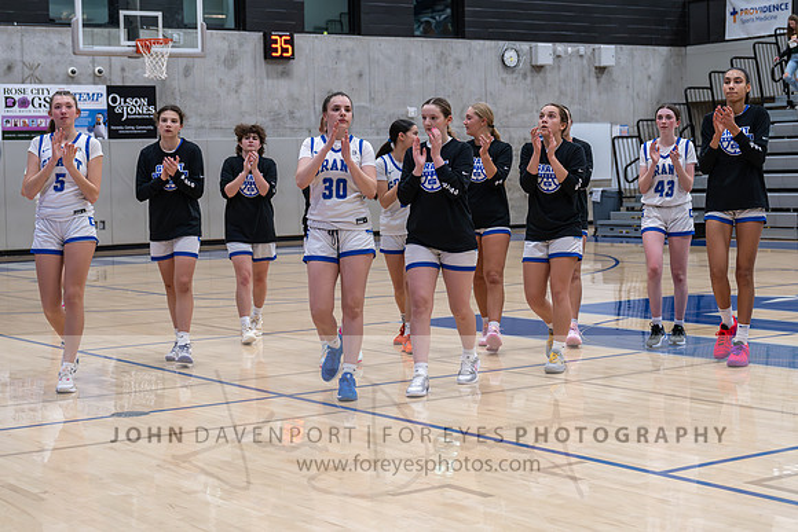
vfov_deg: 20.1
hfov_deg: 29.7
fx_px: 1503
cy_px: 211
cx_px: 441
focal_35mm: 68
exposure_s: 1/500
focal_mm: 46
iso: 4000
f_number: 3.5
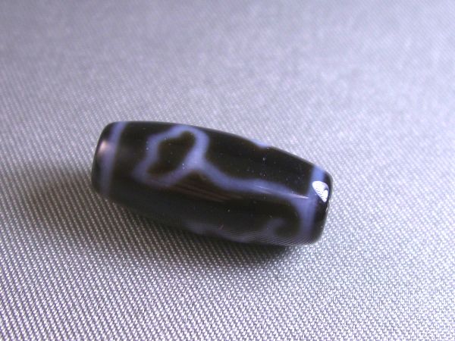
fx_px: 499
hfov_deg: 49.0
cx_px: 228
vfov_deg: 37.7
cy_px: 170
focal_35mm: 38
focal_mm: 7.9
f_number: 2.8
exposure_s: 1/100
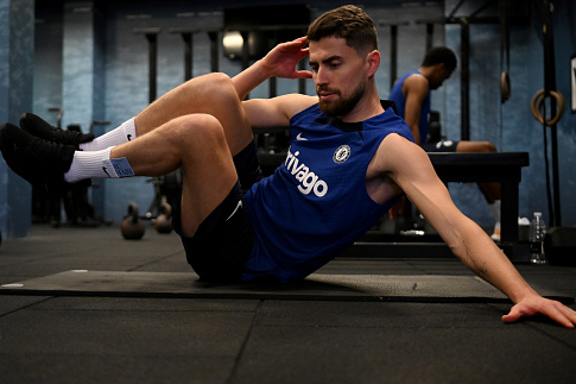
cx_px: 252
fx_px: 784
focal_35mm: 49
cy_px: 175
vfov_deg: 27.5
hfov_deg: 40.3
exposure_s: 1/320
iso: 4000
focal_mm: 40
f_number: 2.8
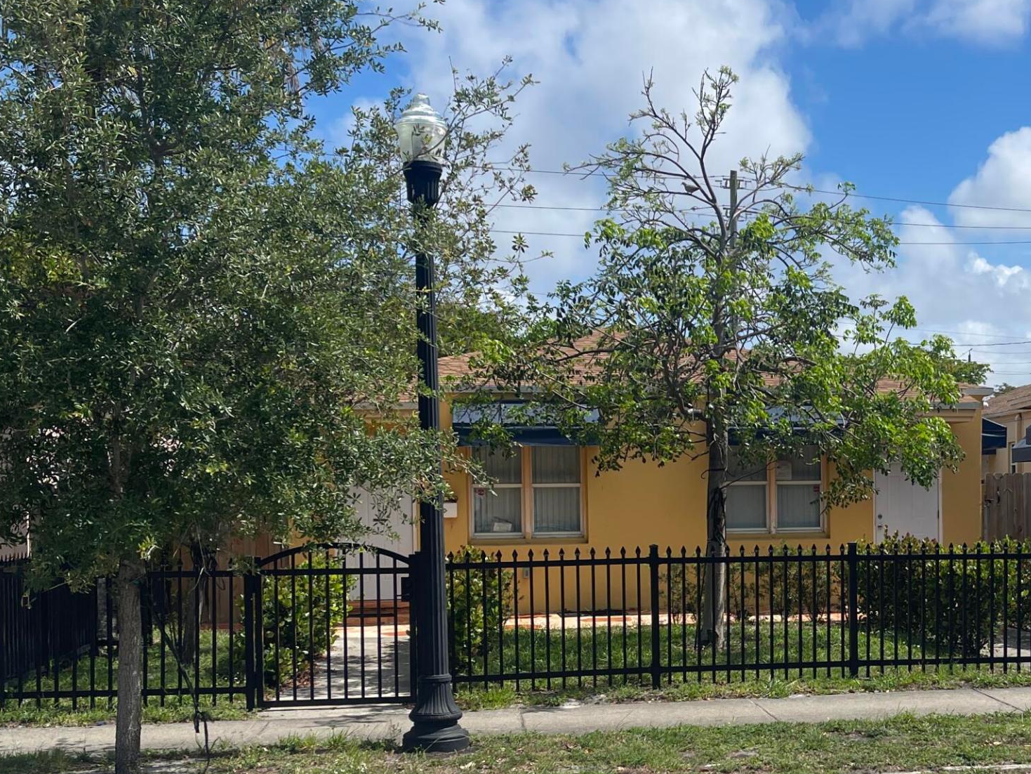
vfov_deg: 29.4
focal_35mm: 49
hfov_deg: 37.5
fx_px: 1460
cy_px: 527
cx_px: 822
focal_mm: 5.1
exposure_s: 1/4525
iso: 32
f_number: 1.6
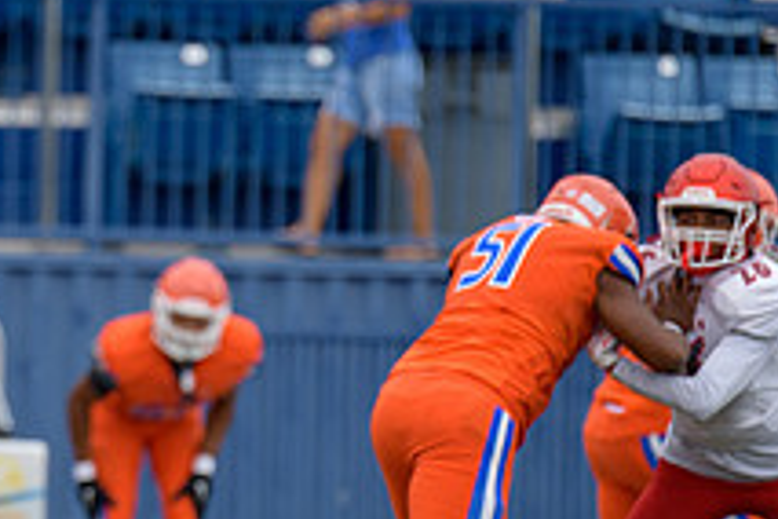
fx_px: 17655
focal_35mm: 817
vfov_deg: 1.7
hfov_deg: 2.5
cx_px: -194
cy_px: 477
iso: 560
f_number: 3.5
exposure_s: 1/1000
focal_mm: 300
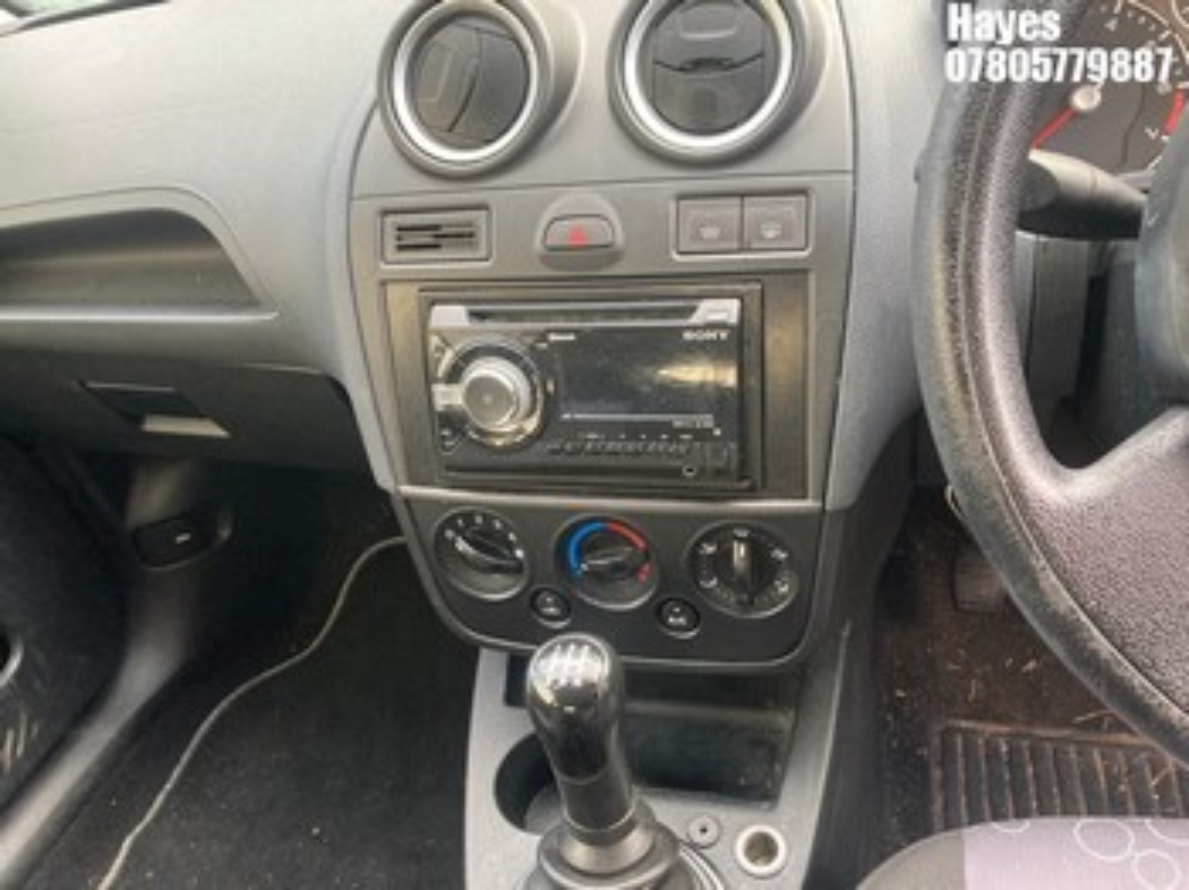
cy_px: 445
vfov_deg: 49.7
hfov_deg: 63.5
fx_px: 961
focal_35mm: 28
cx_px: 594
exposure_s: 1/60
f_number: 1.8
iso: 160
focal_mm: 3.99
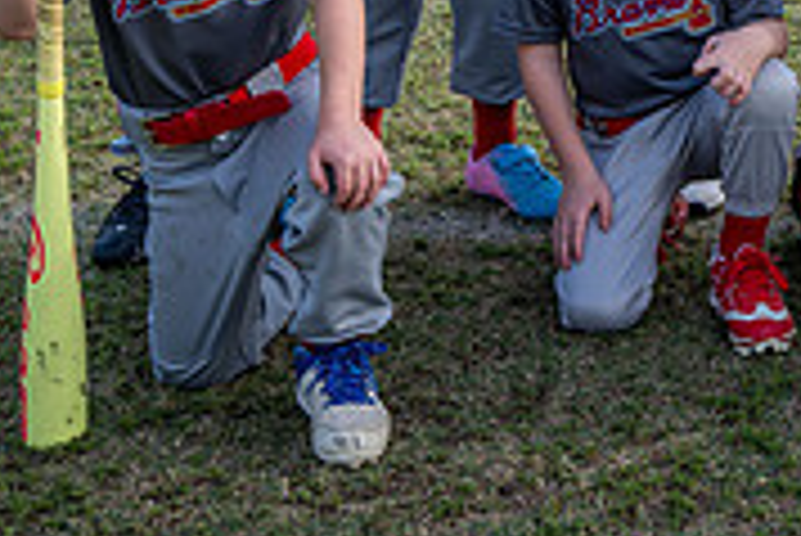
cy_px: -187
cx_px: 1048
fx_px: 2316
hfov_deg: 18.3
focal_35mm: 104
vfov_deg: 12.7
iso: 100
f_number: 5.6
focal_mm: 32
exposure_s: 1/200
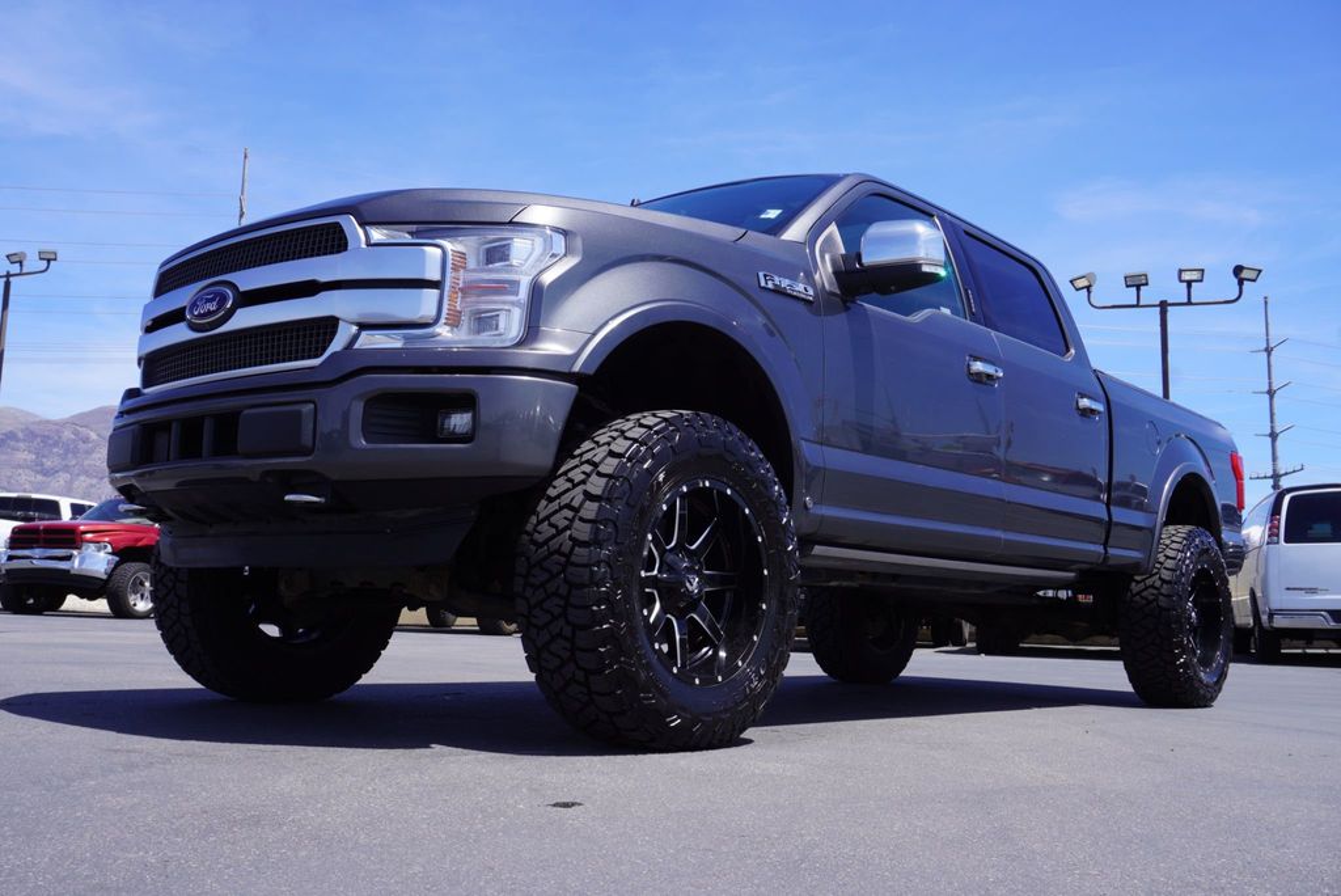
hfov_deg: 57.2
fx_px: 1230
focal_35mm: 33
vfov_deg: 40.0
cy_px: 448
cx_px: 670
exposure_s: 1/125
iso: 100
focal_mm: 22
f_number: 9
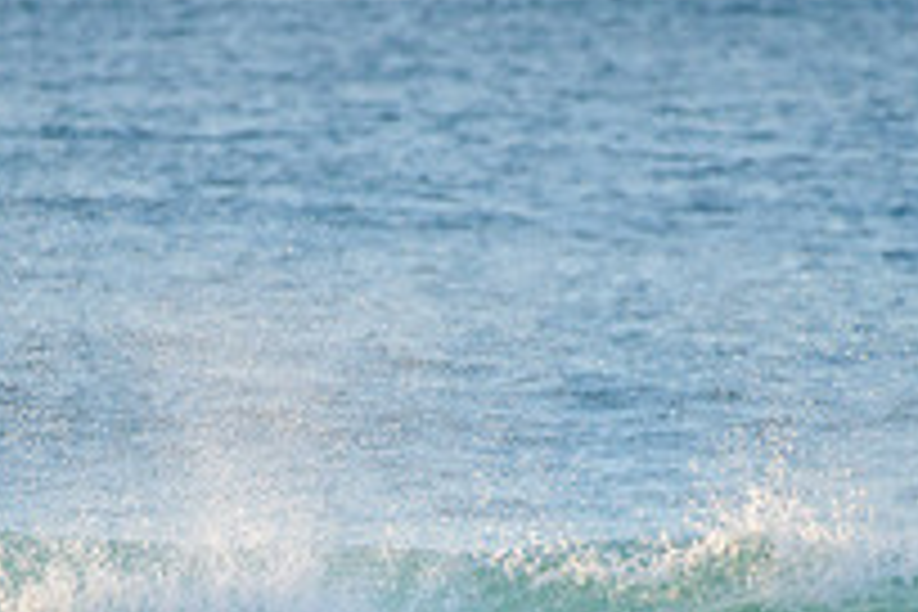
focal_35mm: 1425
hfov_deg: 1.4
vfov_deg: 1.0
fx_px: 36335
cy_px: 727
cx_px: 374
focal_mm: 500
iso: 450
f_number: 5.6
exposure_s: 1/1250
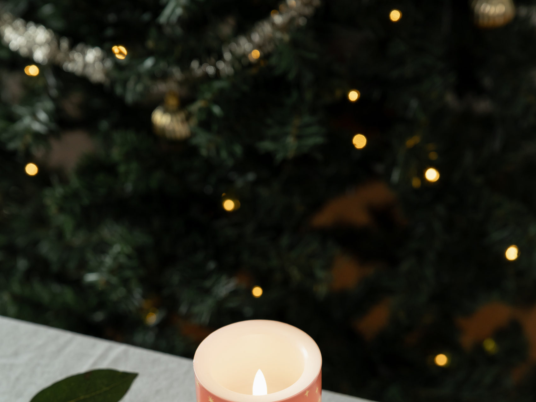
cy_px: 335
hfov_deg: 19.6
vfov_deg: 14.7
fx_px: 1549
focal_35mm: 100
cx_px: 269
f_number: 5.6
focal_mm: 69
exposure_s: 1/60
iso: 400
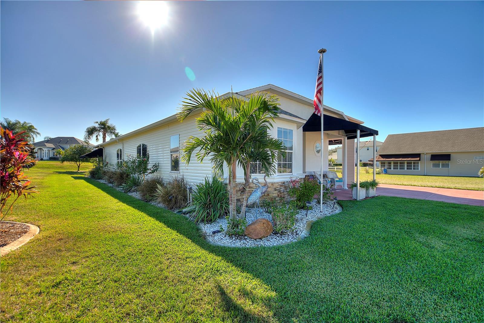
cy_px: 162
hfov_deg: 100.4
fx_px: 202
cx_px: 242
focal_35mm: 15
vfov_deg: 77.3
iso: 100
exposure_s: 1/250
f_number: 4.5
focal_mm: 10
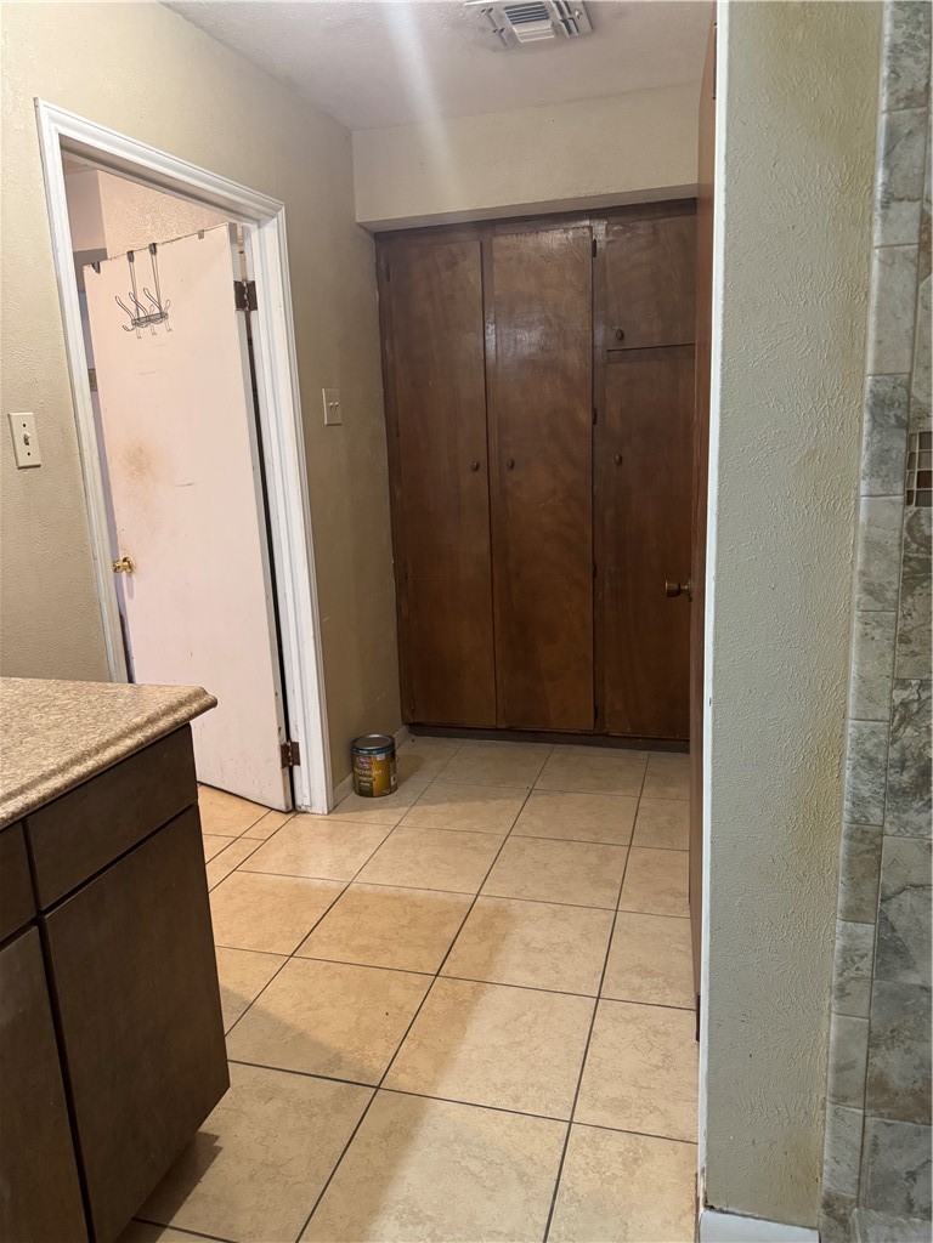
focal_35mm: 24
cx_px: 466
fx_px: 862
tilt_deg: -12.0
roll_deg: +2.8
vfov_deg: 71.6
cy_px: 622
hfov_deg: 56.8
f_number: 1.78
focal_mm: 6.76
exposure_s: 1/60
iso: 640
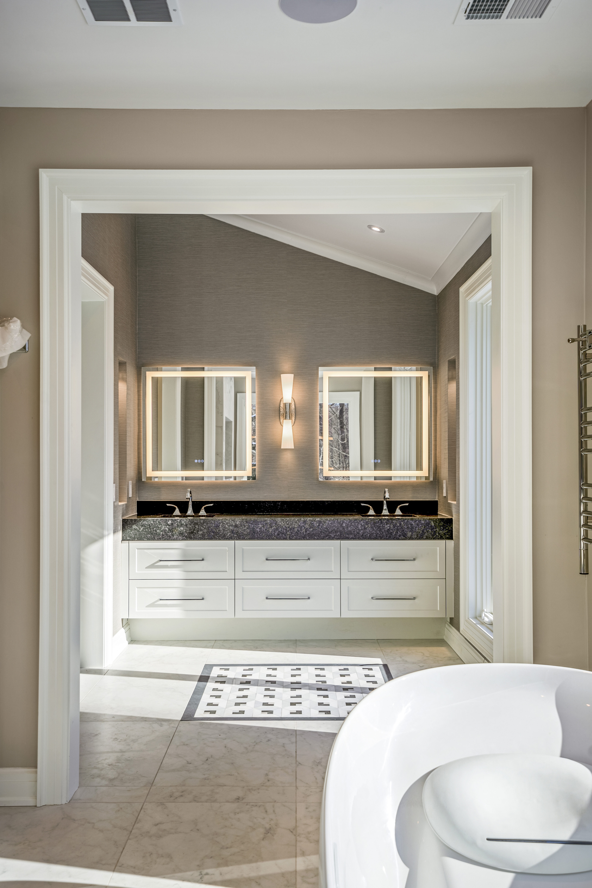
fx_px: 863
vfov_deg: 54.4
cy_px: 444
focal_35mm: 35
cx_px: 296
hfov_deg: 37.9
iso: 100
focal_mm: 35
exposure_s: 1/1250
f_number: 6.3
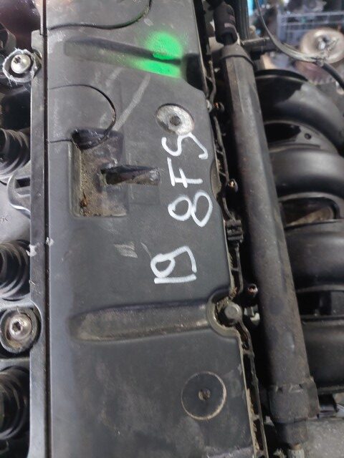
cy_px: 229
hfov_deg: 54.9
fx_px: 331
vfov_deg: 69.4
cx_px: 172
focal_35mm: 25
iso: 500
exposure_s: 1/33.3
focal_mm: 5.23
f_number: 1.8
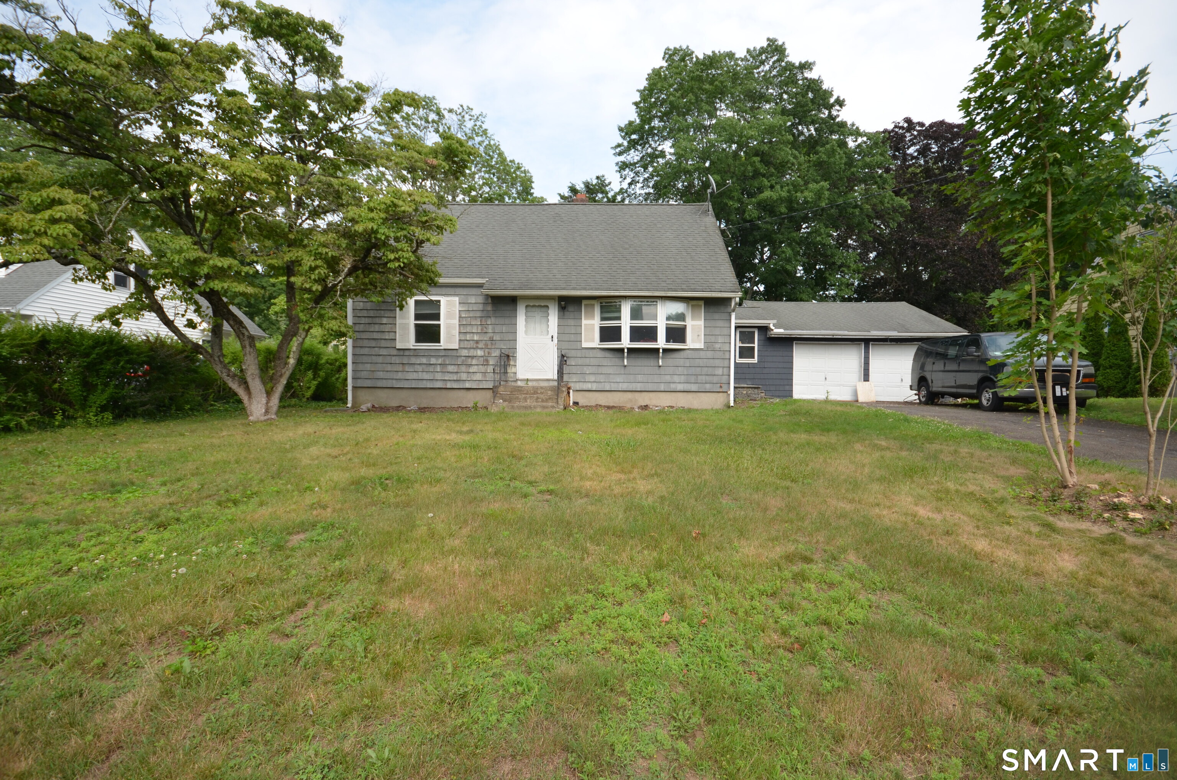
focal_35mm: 15
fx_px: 489
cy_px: 390
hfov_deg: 100.5
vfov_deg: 77.1
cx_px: 588
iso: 180
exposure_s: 1/250
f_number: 8
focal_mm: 10
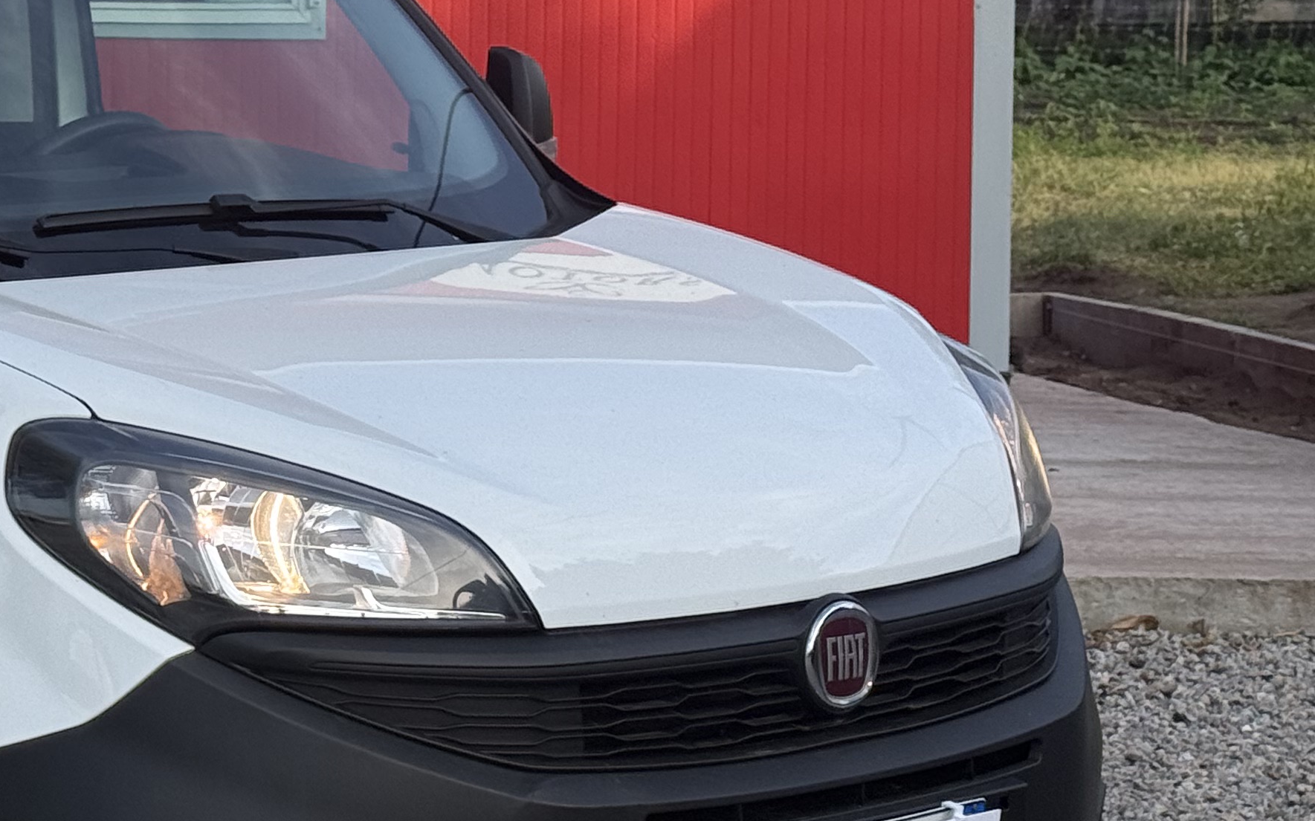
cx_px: -135
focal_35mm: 116
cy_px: 167
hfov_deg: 17.4
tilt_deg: -1.0
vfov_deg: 11.2
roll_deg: -0.9
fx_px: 4157
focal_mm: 6.76
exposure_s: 1/1403
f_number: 1.78
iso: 64
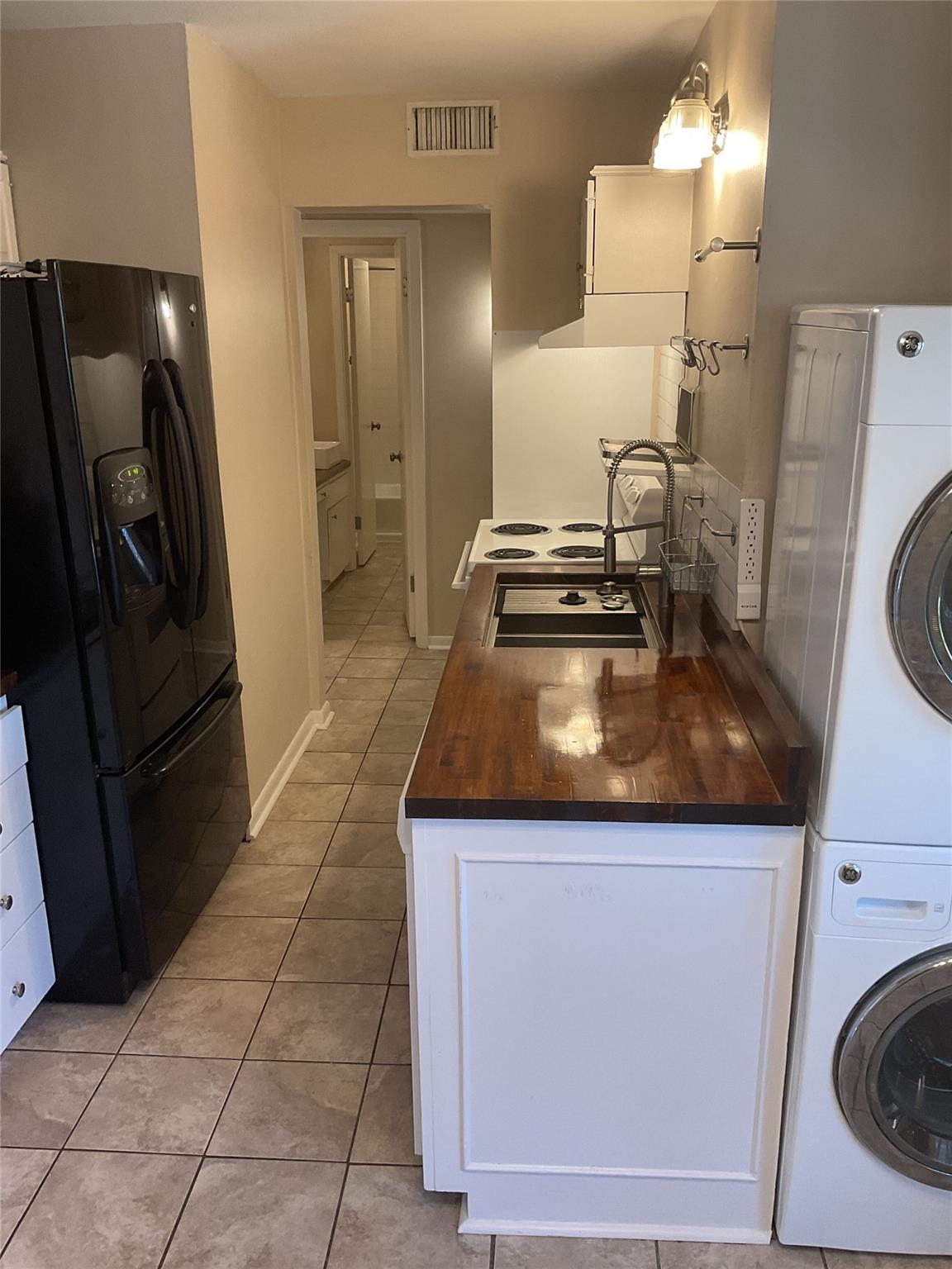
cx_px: 476
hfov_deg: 48.2
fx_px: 1063
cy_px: 634
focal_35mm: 29
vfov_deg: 61.7
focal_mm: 3
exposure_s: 1/60
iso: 64
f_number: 1.8
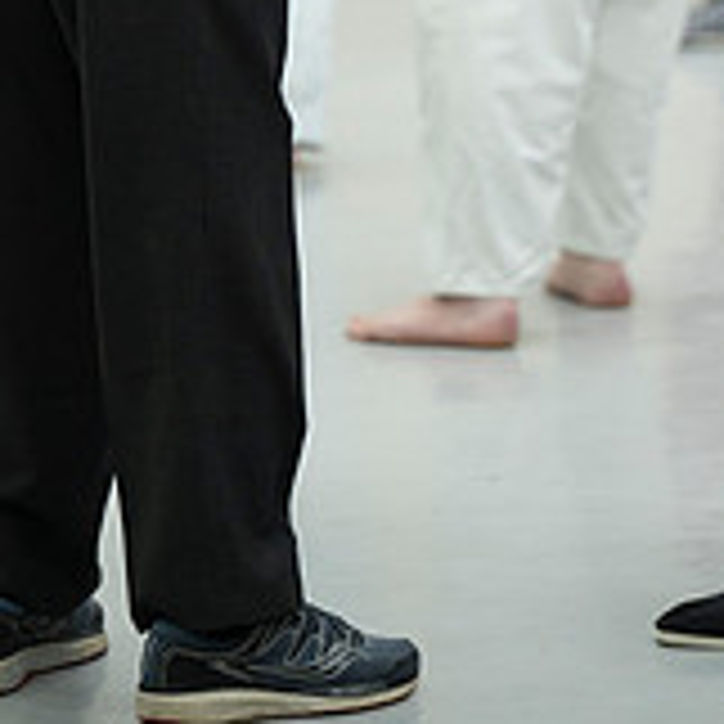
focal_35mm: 284
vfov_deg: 6.1
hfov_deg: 6.2
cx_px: 528
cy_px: -265
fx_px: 6720
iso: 1400
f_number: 2.8
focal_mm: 120
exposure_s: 1/250
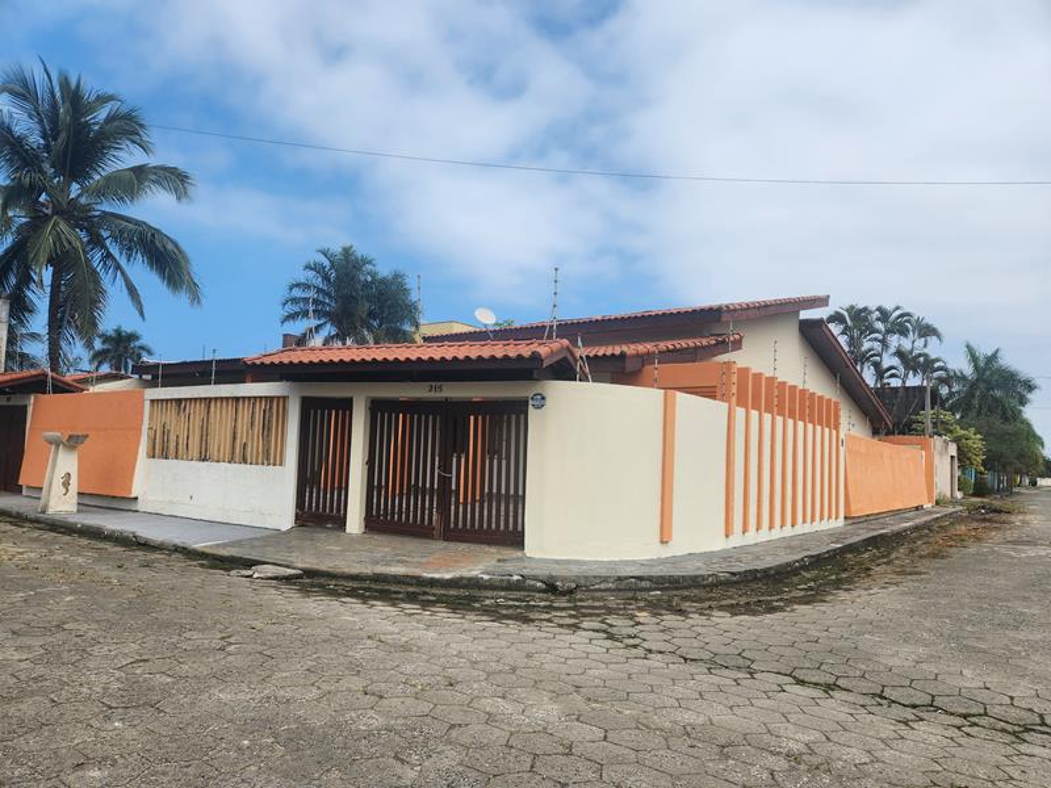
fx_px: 698
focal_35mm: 23
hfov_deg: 73.9
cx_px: 526
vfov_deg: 58.9
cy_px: 394
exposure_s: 1/2094
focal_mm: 5.4
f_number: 1.8
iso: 20
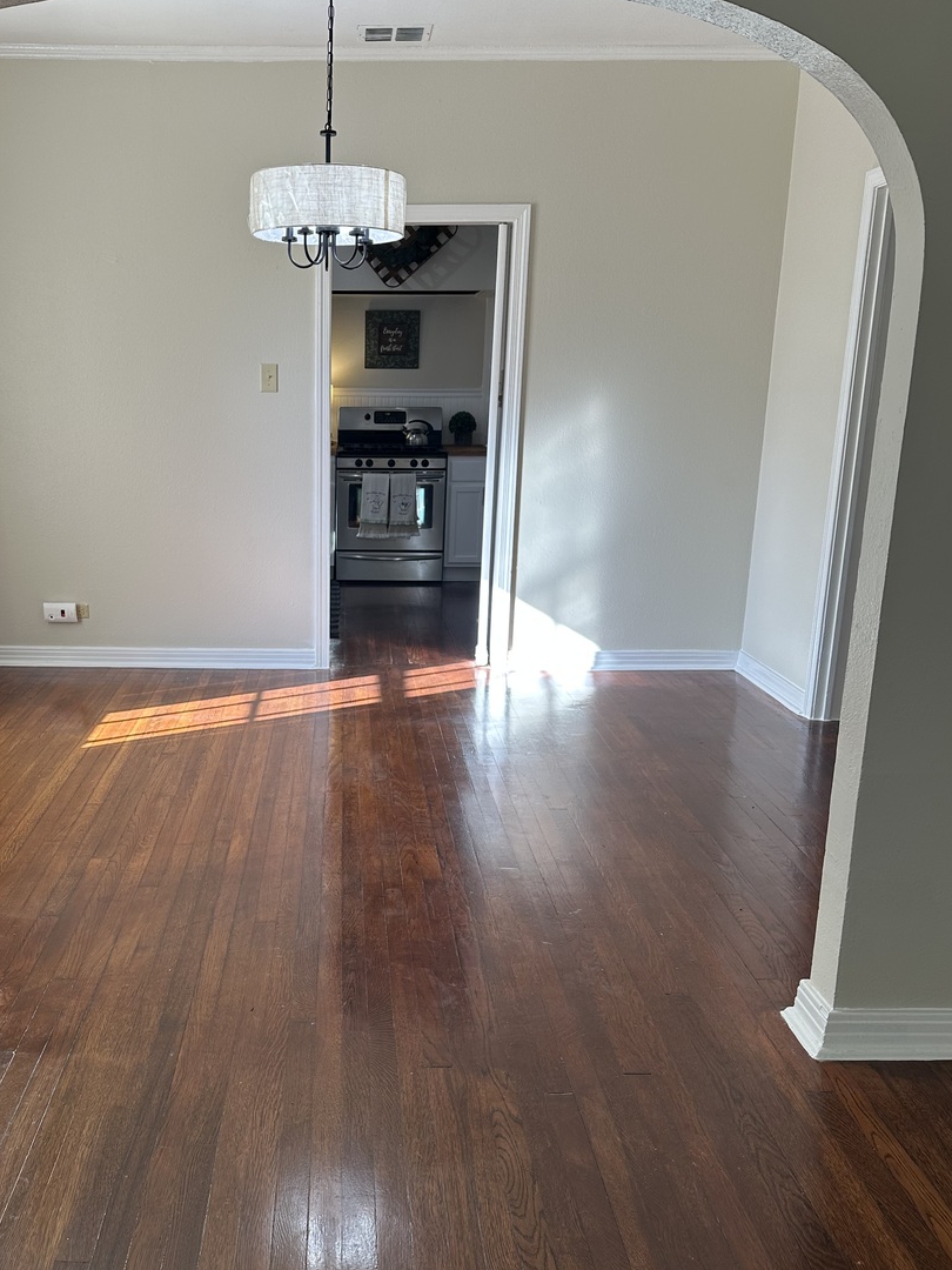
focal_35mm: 32
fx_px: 1173
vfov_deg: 56.7
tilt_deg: -14.3
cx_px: 337
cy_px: 711
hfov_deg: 43.7
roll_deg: -1.1
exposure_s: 1/141
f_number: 1.78
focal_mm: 6.86
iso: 64
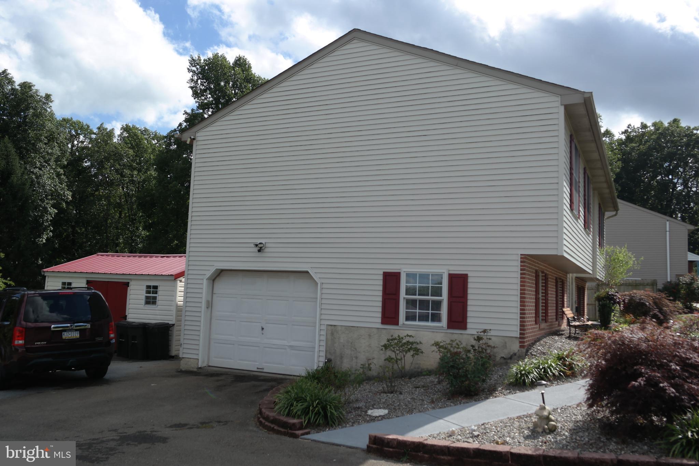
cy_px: 233
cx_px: 350
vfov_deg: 43.6
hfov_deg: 61.9
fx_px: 582
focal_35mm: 30
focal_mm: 20
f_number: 6.3
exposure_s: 1/250
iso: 100
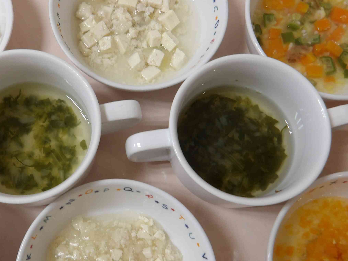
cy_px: 168
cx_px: 120
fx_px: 402
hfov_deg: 46.2
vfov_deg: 35.7
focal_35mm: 40
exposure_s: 1/49
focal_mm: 4.9
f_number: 3
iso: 100
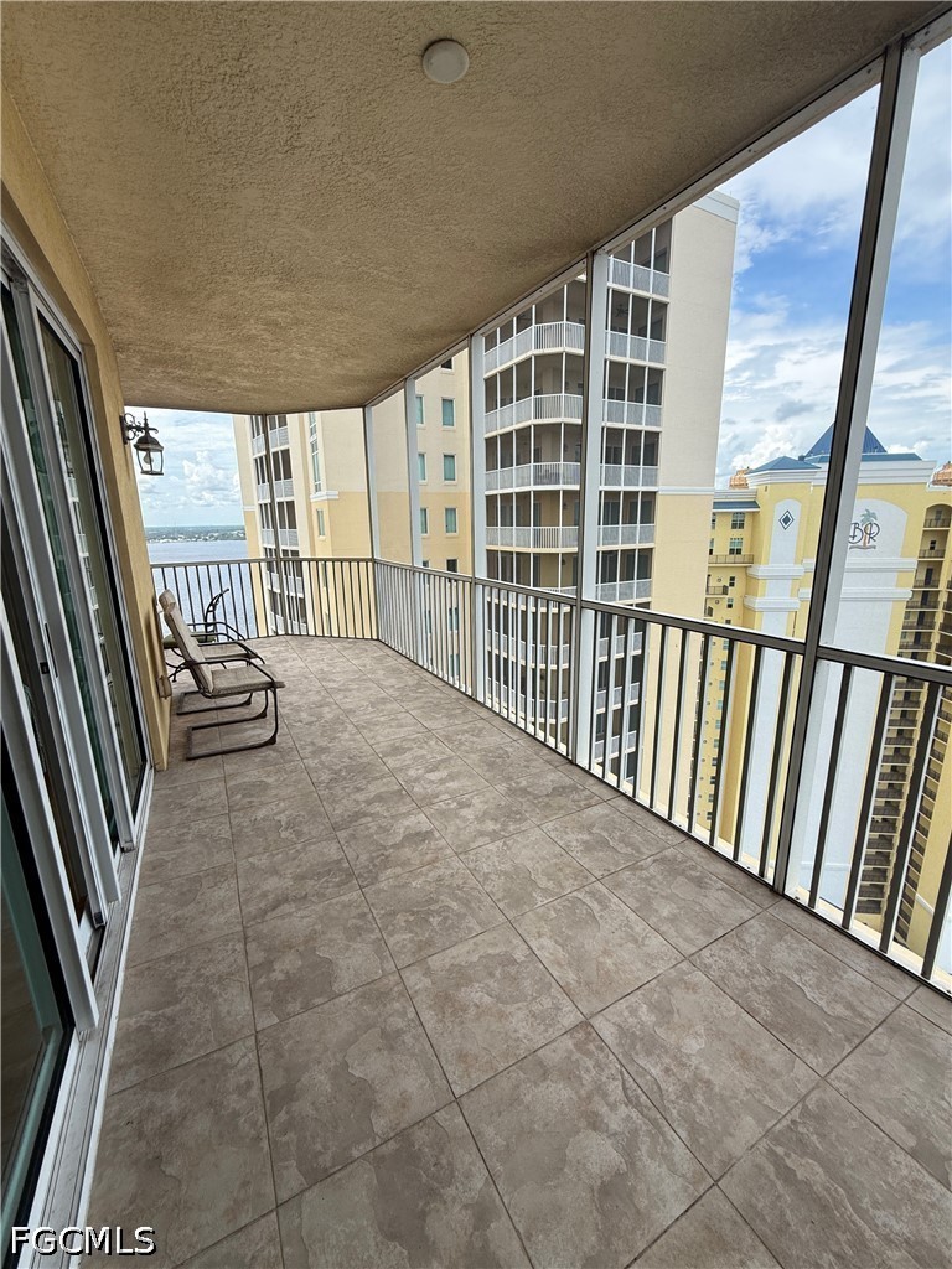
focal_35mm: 14
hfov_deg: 85.7
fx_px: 513
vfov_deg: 102.1
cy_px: 634
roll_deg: +0.7
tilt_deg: -13.1
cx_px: 476
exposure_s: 1/518
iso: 50
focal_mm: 2.22
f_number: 2.2
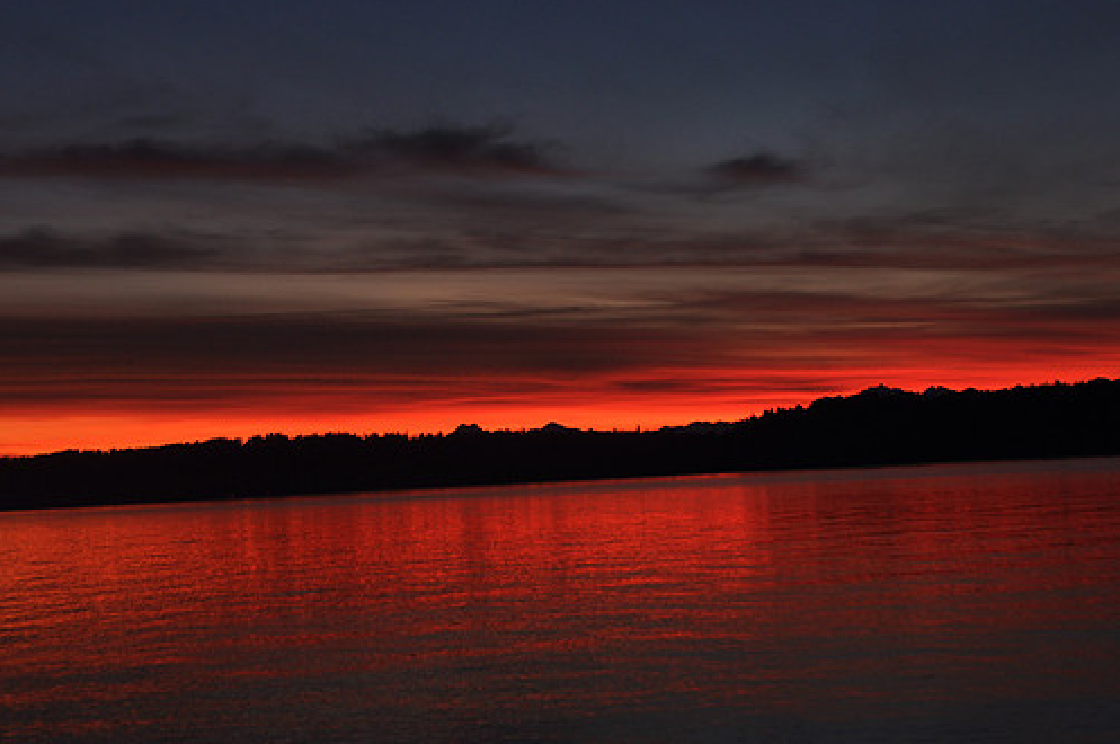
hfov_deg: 26.3
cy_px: 330
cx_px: 471
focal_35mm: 77
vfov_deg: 17.7
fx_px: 2392
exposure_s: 1/15
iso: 200
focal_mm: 44
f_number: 7.1
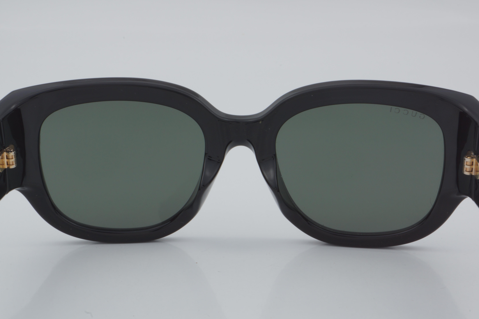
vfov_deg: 16.6
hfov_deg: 24.6
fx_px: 1098
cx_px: 240
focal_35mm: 82
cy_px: 160
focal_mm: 55
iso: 100
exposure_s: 1/4
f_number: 32
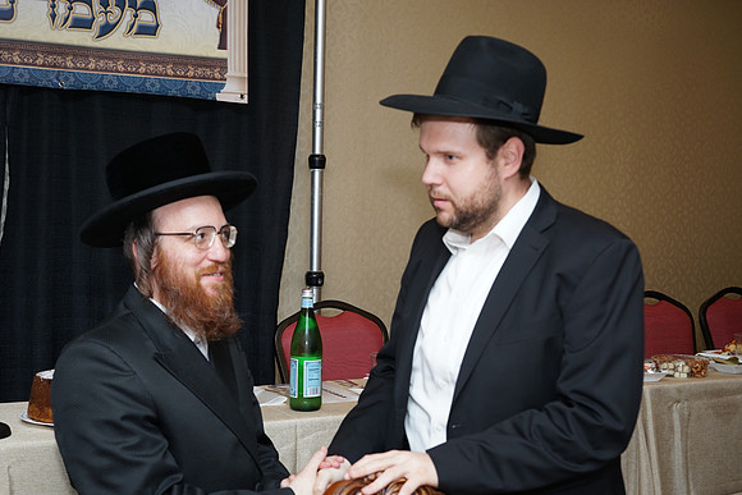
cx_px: 371
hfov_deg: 39.6
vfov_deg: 27.0
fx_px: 1031
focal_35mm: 50
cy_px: 248
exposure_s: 1/125
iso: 640
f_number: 5.6
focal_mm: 50
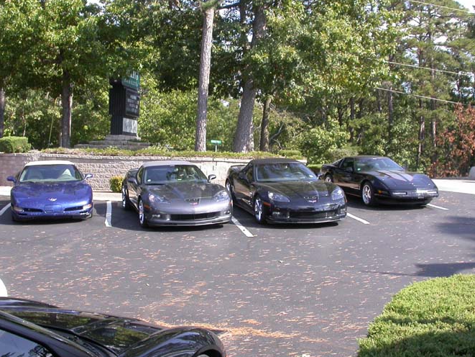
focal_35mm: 46
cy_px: 165
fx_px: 631
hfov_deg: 41.2
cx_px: 218
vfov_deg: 31.5
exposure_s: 1/171
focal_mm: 7.85
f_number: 5.3
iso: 100
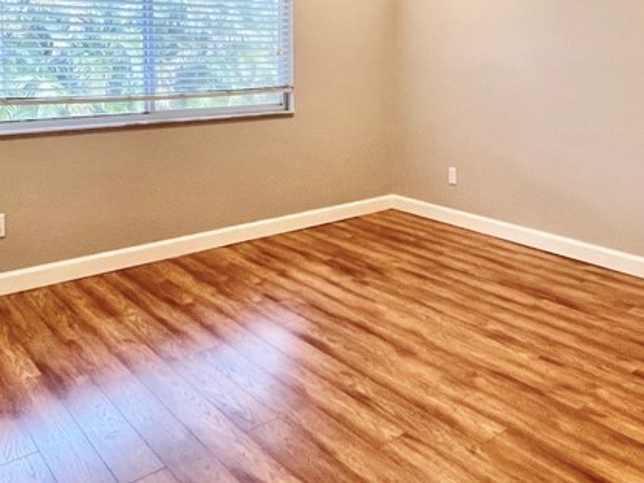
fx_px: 595
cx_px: 437
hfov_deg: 55.5
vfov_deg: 42.0
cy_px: 88
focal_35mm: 32
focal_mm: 1.57
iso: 200
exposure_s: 1/120
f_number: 1.8
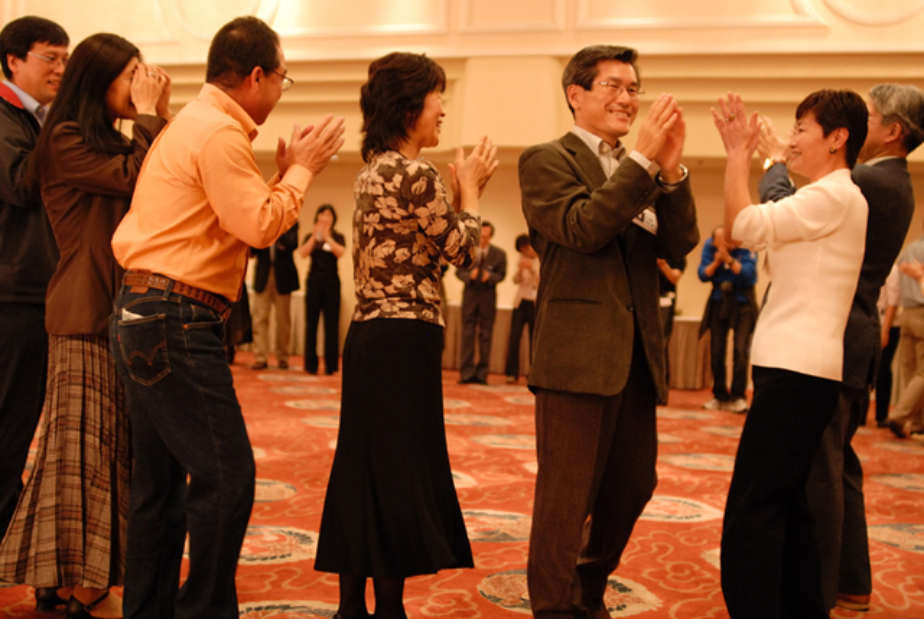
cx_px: 462
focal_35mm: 42
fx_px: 1080
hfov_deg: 46.3
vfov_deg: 32.0
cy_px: 310
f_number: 2
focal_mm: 28
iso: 800
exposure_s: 1/80
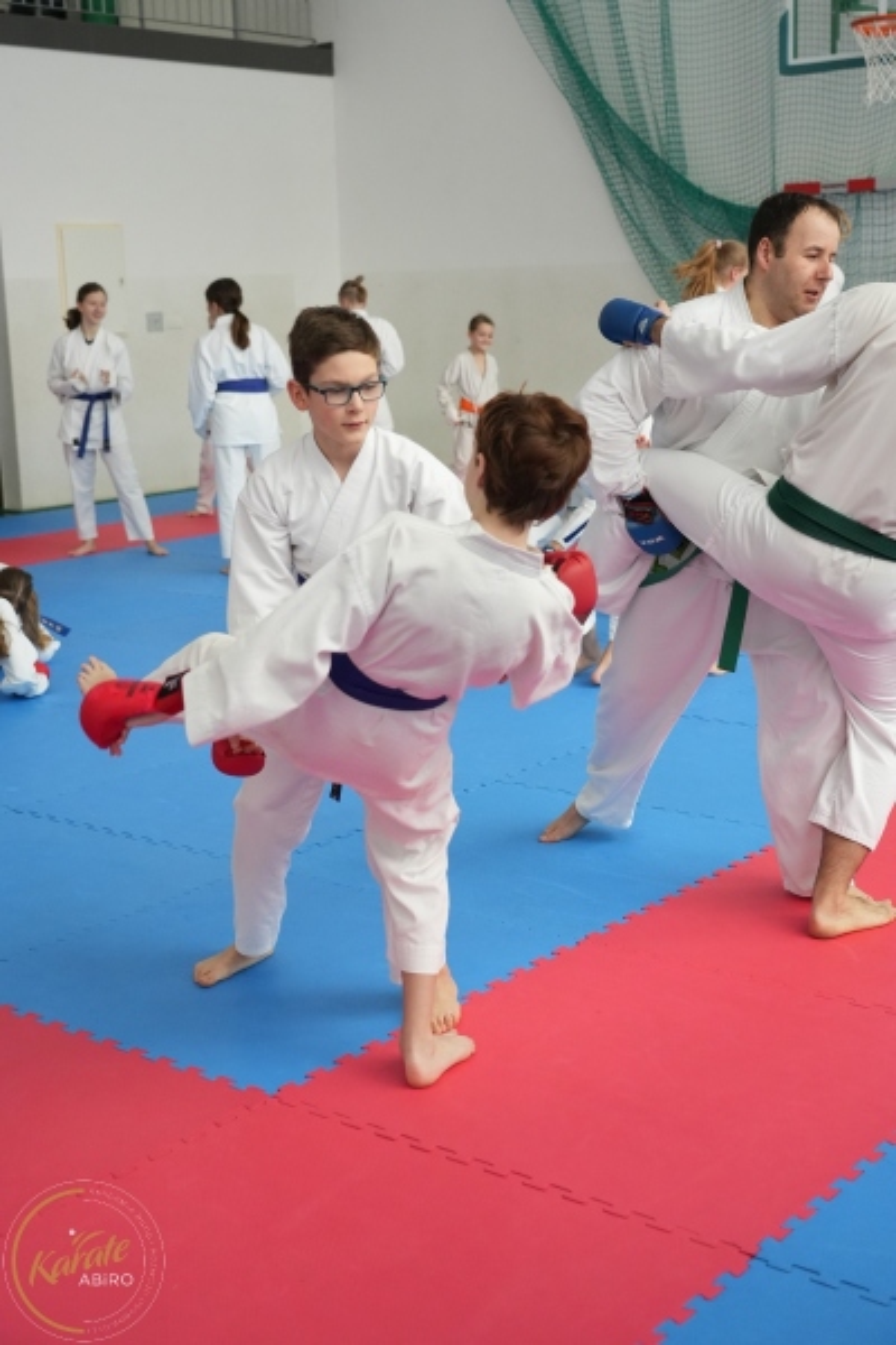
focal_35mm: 46
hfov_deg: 29.2
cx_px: 448
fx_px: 1717
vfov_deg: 42.7
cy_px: 672
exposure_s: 1/500
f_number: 4
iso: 3200
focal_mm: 46
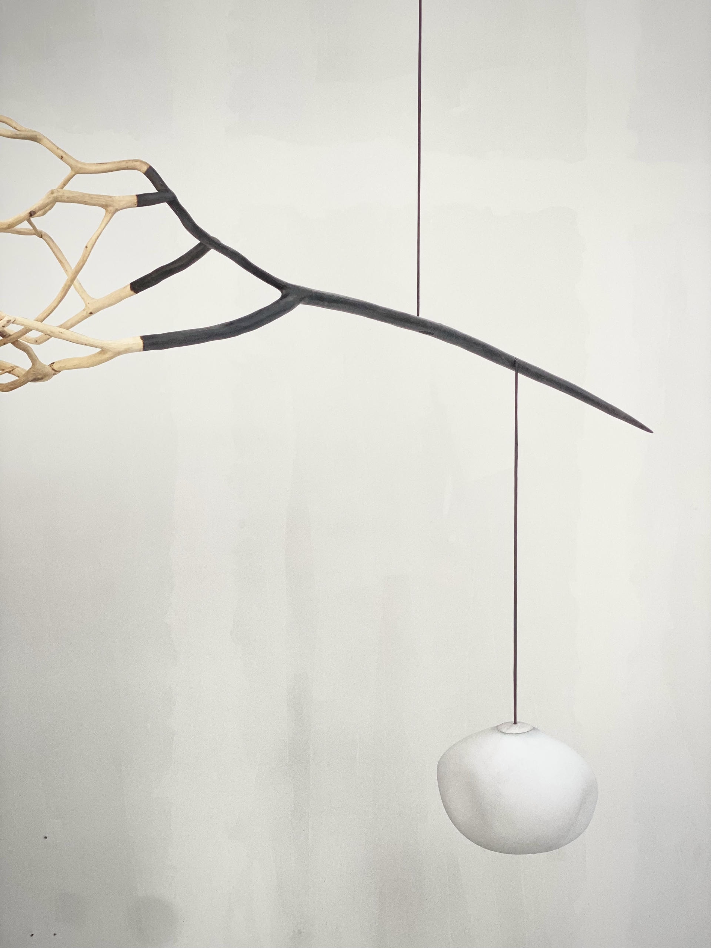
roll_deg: -1.1
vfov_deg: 36.8
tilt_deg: +1.4
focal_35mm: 52
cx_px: 356
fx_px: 1424
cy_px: 474
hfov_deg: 28.0
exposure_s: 1/122
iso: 125
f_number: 2
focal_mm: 6
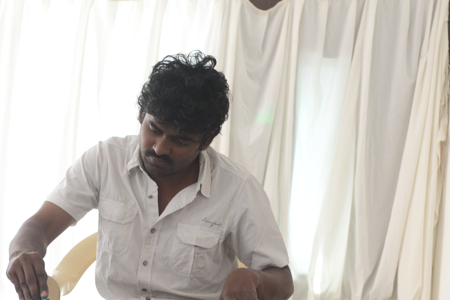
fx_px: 1125
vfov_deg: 15.2
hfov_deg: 22.6
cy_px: 185
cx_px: 183
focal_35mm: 90
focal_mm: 38
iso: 800
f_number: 5.6
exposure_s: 1/30
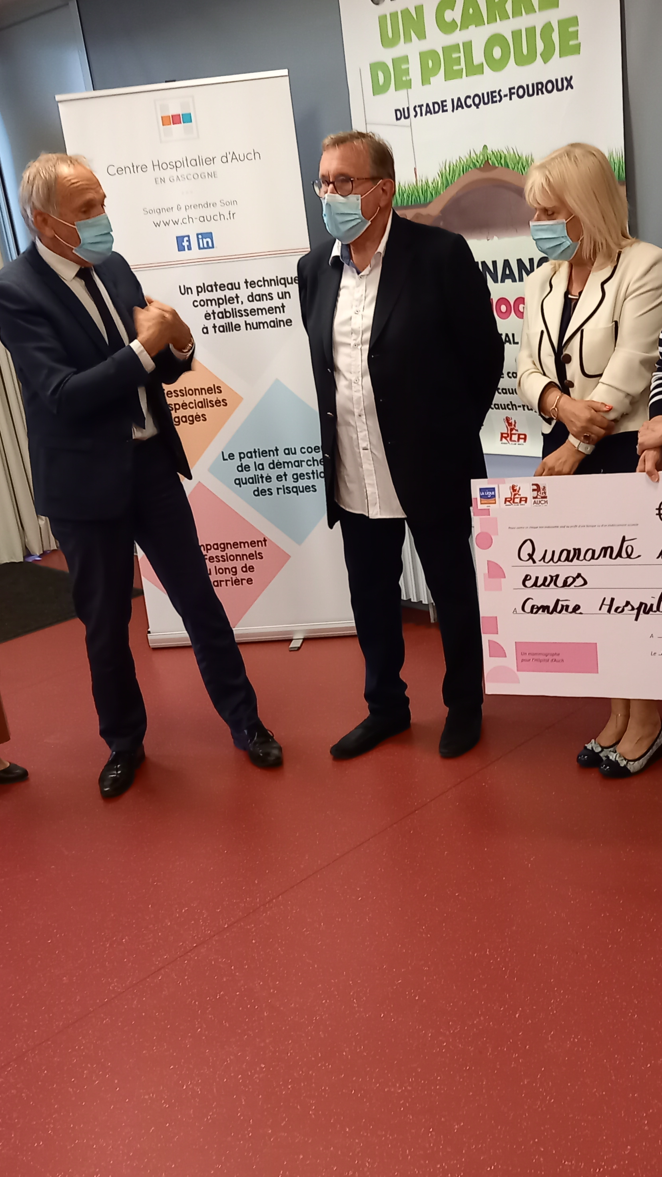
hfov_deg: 31.6
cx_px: 473
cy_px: 586
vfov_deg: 54.0
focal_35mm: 37
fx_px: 1155
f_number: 2
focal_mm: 4.6
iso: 500
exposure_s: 1/33.3
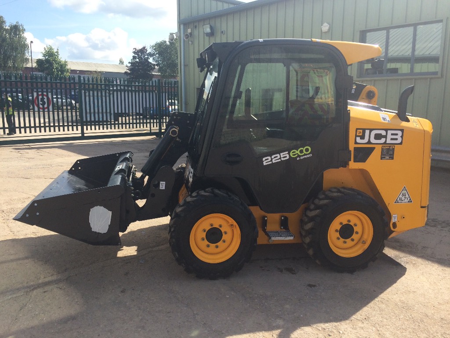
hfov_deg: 61.7
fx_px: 377
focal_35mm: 29
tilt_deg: -10.3
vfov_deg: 48.2
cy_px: 169
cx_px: 225
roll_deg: -0.5
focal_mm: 4.15
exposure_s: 1/1172
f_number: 2.2
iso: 32
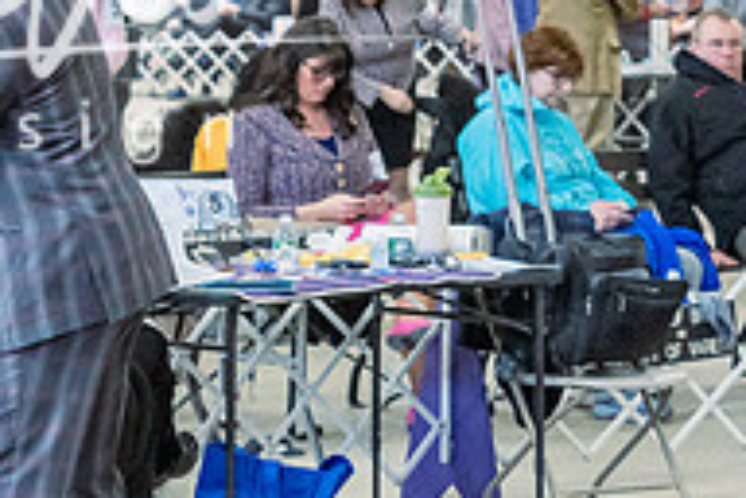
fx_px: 4372
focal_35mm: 211
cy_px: 247
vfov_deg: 6.5
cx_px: -249
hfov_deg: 9.6
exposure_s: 1/400
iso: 6400
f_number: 4
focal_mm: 70
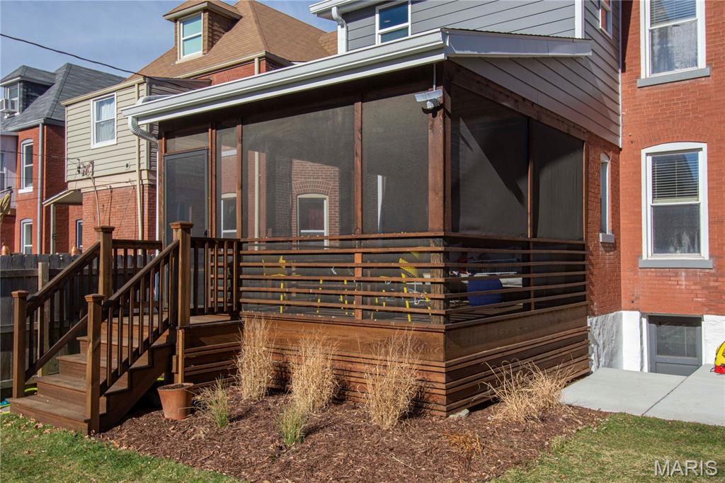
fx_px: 604
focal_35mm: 30
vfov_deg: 43.6
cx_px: 362
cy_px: 242
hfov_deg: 61.9
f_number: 8
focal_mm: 20
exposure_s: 1/500
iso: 160
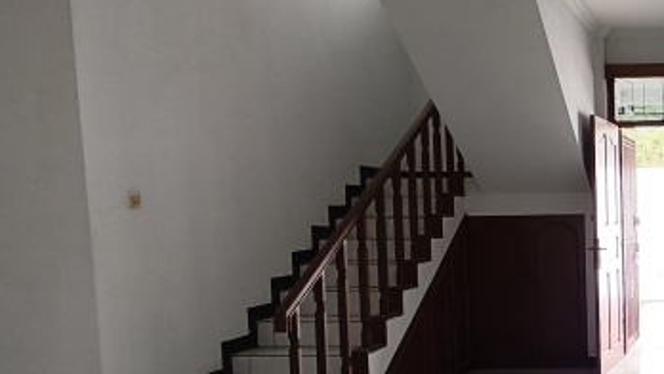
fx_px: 793
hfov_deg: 39.4
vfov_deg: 26.1
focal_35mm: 45
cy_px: 298
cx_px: 681
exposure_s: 1/140
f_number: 2.2
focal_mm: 1.65
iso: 50
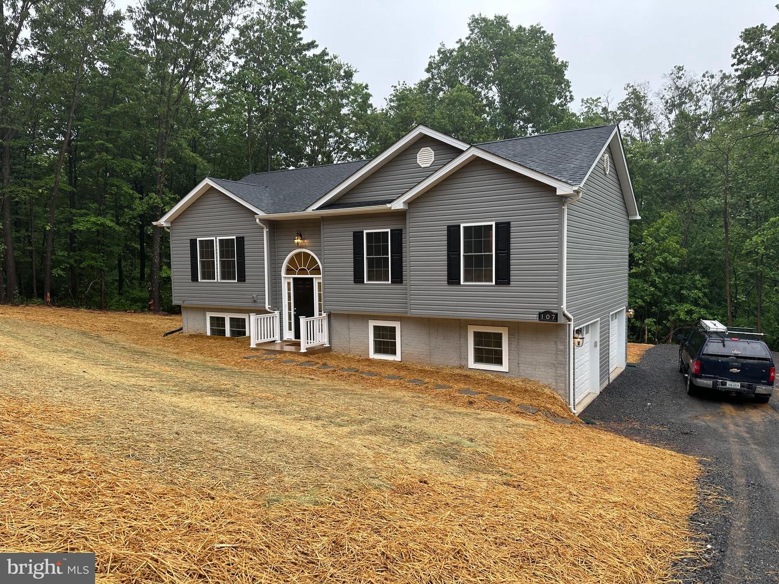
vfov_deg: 56.8
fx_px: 540
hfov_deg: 71.6
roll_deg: +1.1
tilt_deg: -2.2
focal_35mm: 24
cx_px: 390
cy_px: 292
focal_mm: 6.86
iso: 64
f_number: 1.78
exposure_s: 1/211
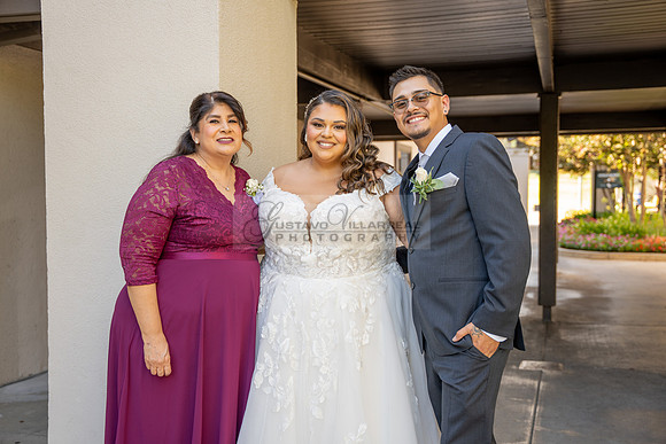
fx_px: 716
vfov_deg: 34.5
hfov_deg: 49.9
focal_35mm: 39
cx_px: 333
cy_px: 222
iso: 125
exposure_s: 1/80
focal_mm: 38.7
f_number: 3.2
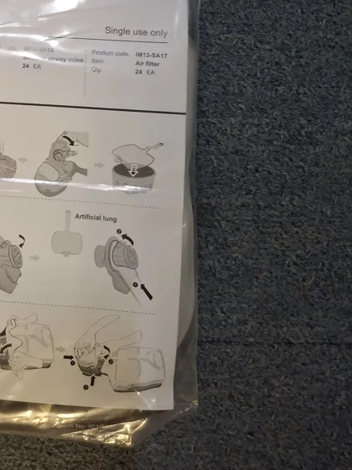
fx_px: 637
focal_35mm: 47
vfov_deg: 37.7
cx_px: 26
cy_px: 46
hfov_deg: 29.4
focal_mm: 4.69
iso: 250
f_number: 1.8
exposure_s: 1/33
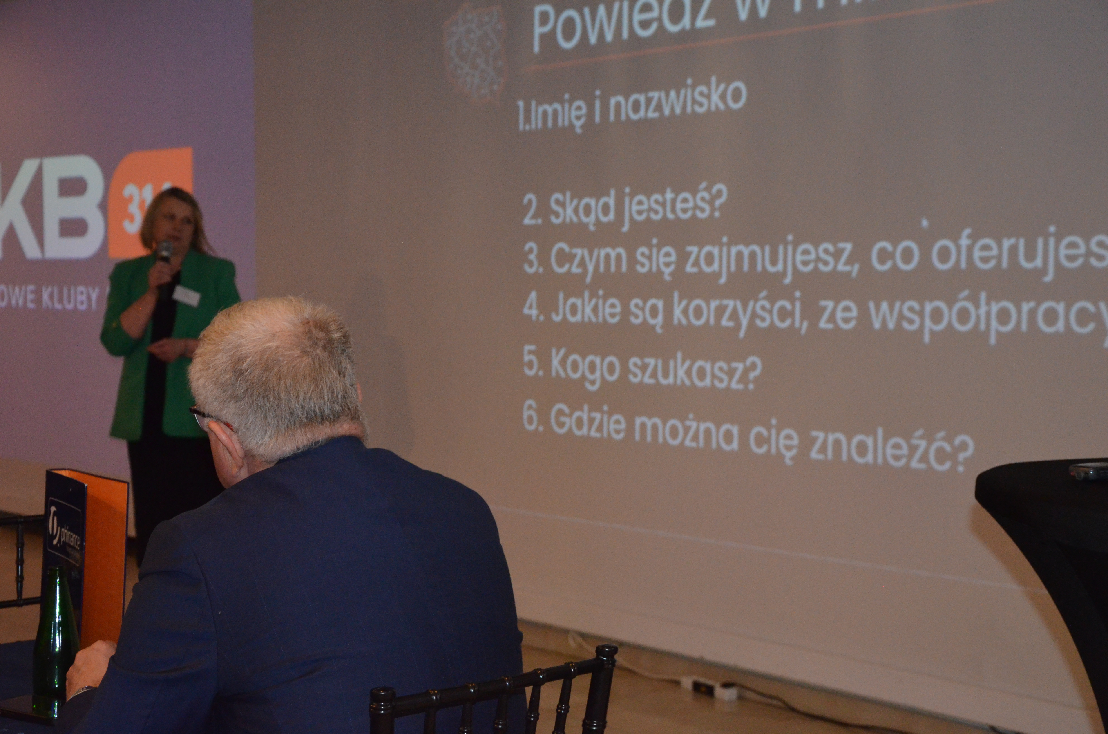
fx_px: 1843
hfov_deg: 33.5
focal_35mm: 60
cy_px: 367
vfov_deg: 22.5
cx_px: 554
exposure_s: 1/60
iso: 3200
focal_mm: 40
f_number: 4.5
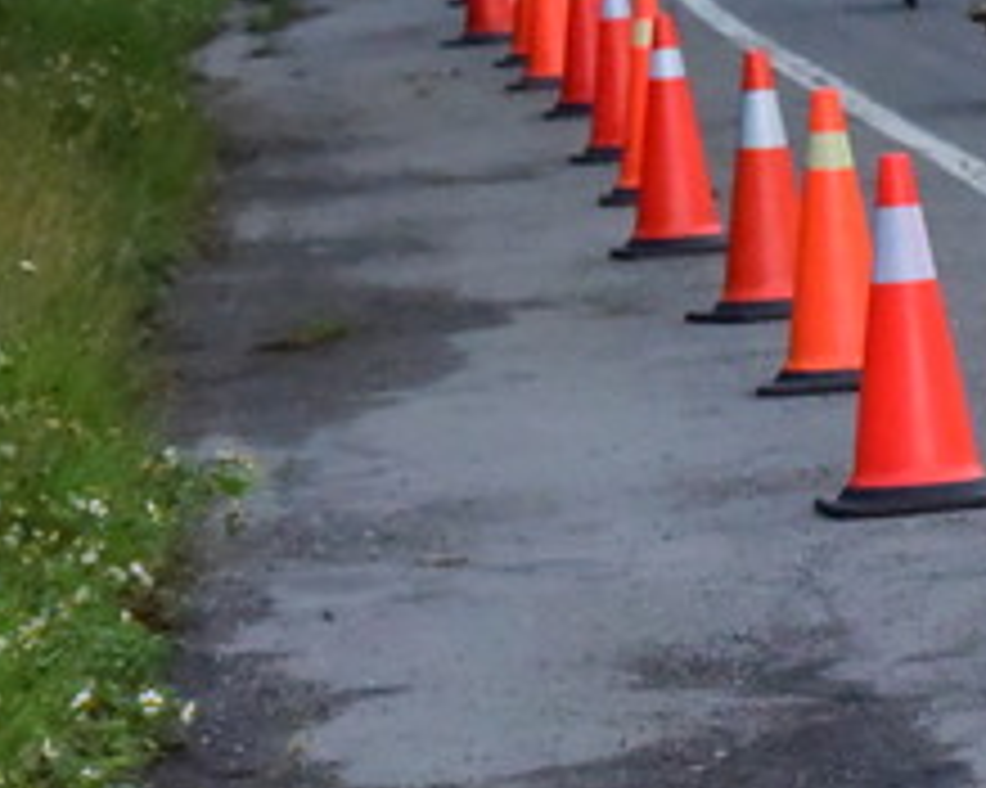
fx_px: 11726
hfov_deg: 4.8
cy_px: -200
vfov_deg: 3.8
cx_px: 1612
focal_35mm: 402
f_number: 16
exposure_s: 1/4000
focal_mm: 120
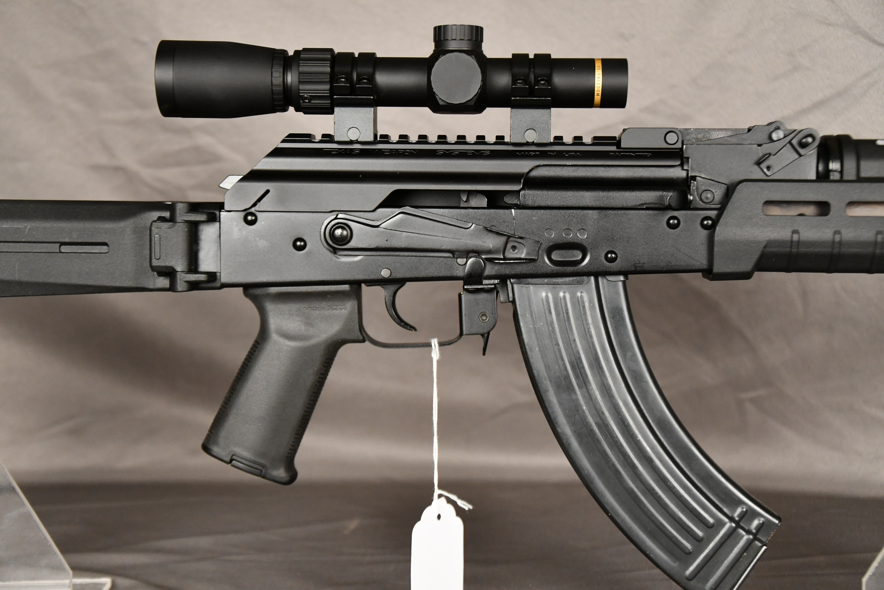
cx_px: 442
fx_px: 1473
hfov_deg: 33.4
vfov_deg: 22.6
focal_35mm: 60
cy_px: 295
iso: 2000
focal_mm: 40
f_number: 4.5
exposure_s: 1/125
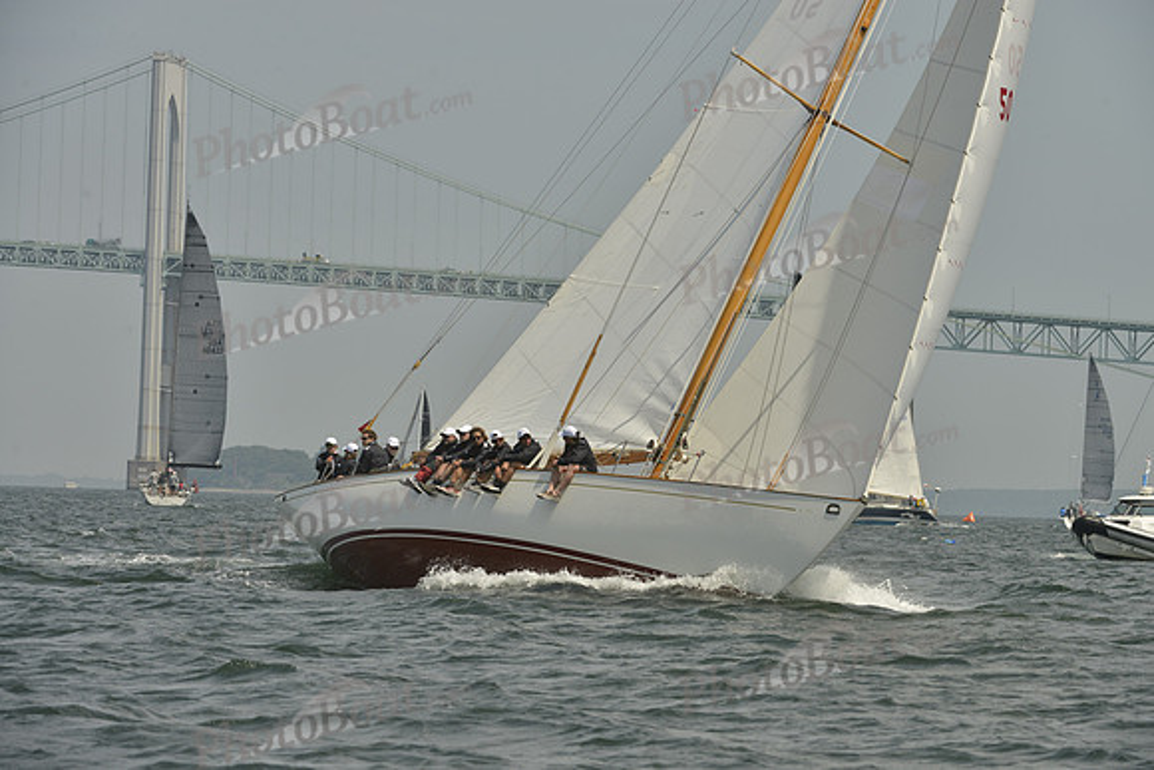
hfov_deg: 9.4
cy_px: 385
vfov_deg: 6.2
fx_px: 7054
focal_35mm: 220
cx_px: 577
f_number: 10
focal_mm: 220
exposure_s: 1/1000
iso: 280
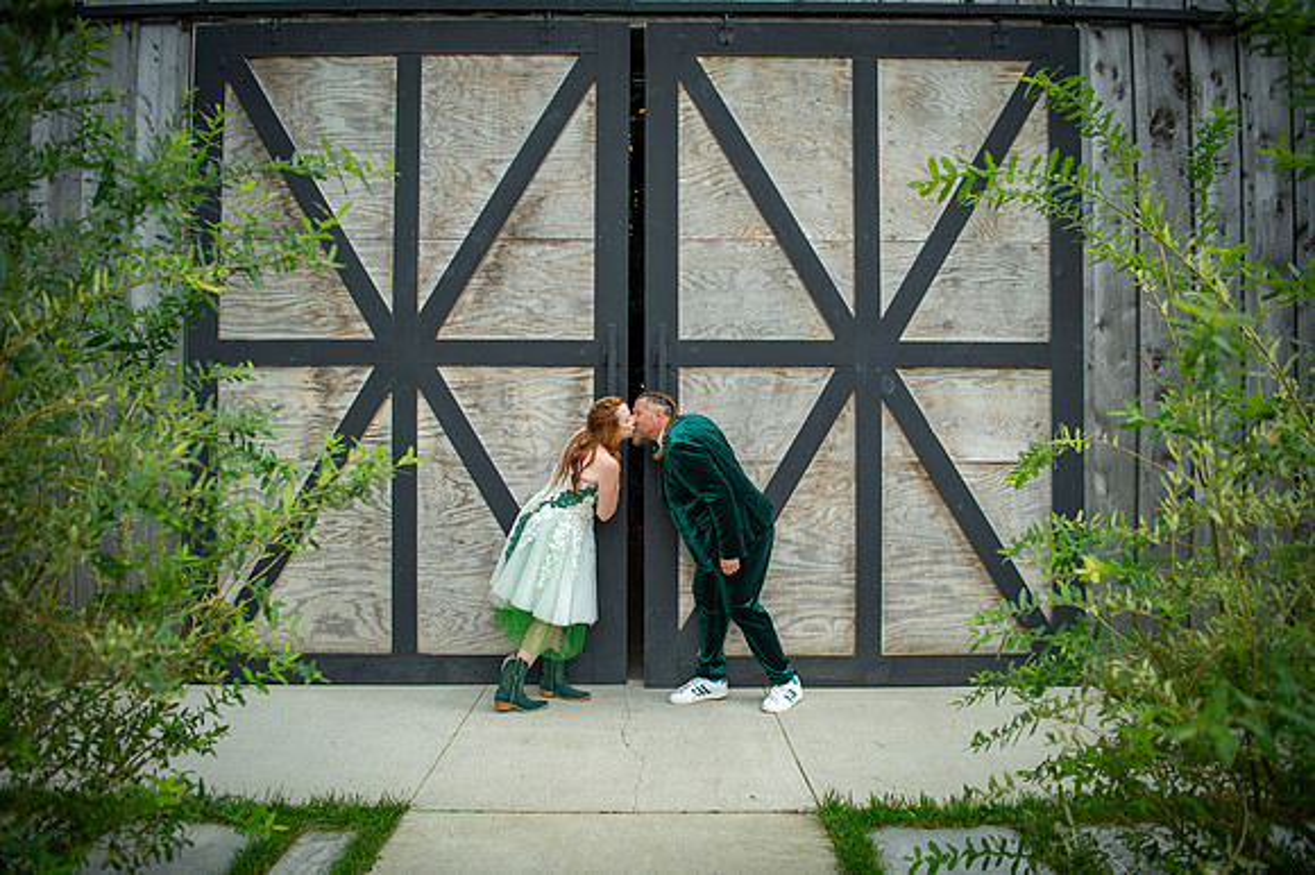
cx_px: 658
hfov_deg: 73.4
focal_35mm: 24
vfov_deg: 52.8
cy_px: 438
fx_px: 881
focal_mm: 24
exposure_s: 1/640
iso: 400
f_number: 2.8
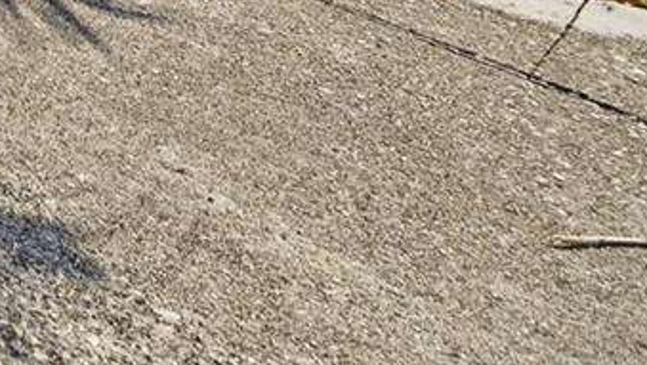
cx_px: -700
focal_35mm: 74
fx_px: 1270
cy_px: -620
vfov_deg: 11.8
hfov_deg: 17.8
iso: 200
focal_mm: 15
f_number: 8
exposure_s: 1/400
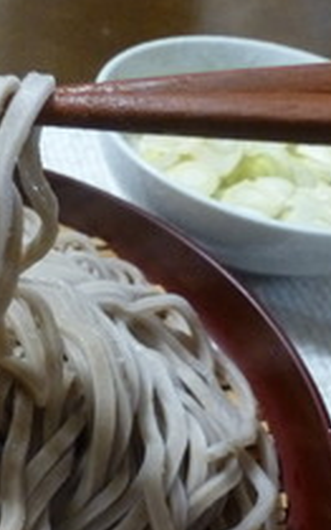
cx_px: -30
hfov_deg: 23.8
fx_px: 737
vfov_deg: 39.1
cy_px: 352
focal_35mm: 51
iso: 400
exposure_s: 1/13
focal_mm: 4.3
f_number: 3.3
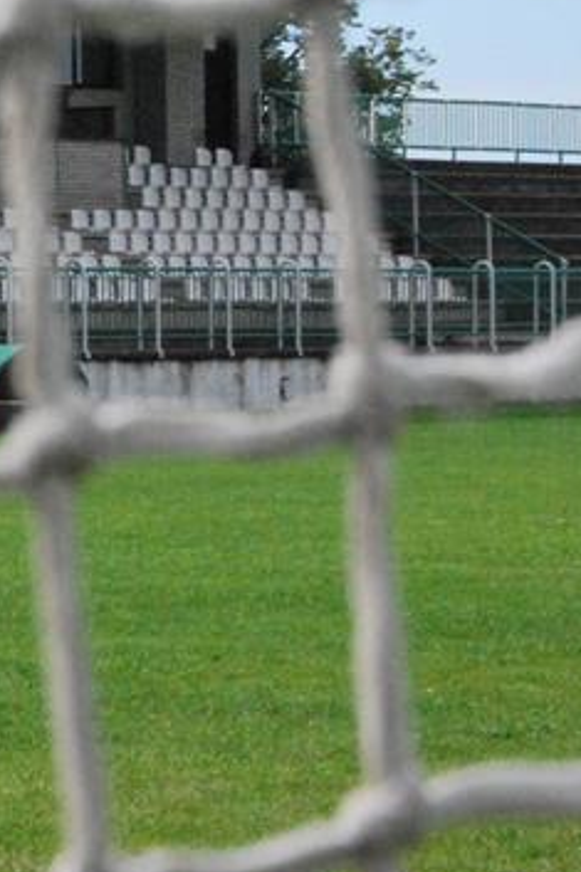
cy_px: 316
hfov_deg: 6.0
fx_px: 5322
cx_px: -825
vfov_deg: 9.4
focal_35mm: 220
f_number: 14
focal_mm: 45
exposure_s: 1/800
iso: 1600
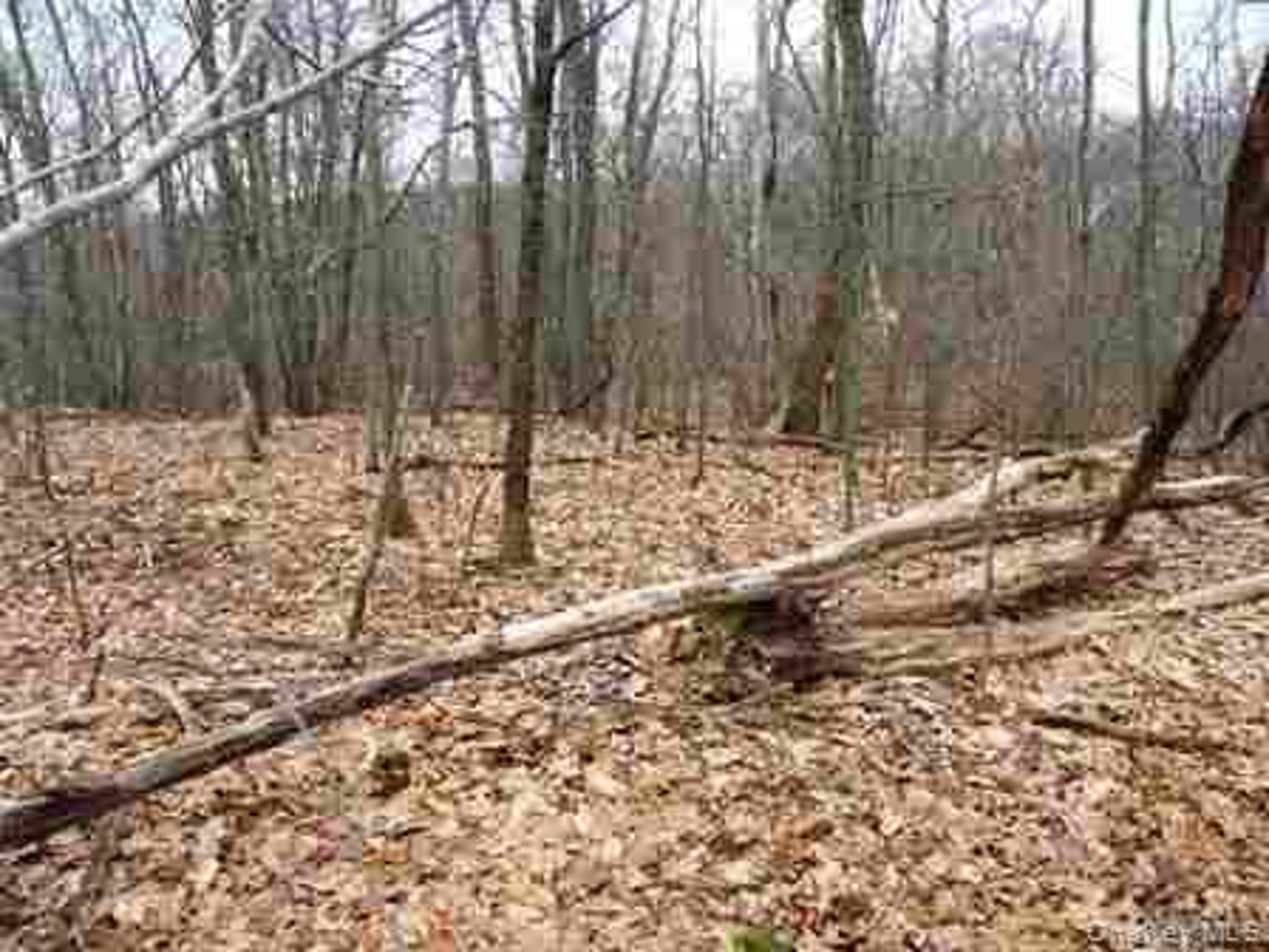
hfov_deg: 65.3
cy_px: 476
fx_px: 990
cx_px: 634
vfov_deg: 51.4
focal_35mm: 27
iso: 64
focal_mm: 4.7
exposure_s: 1/67.2
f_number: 3.5
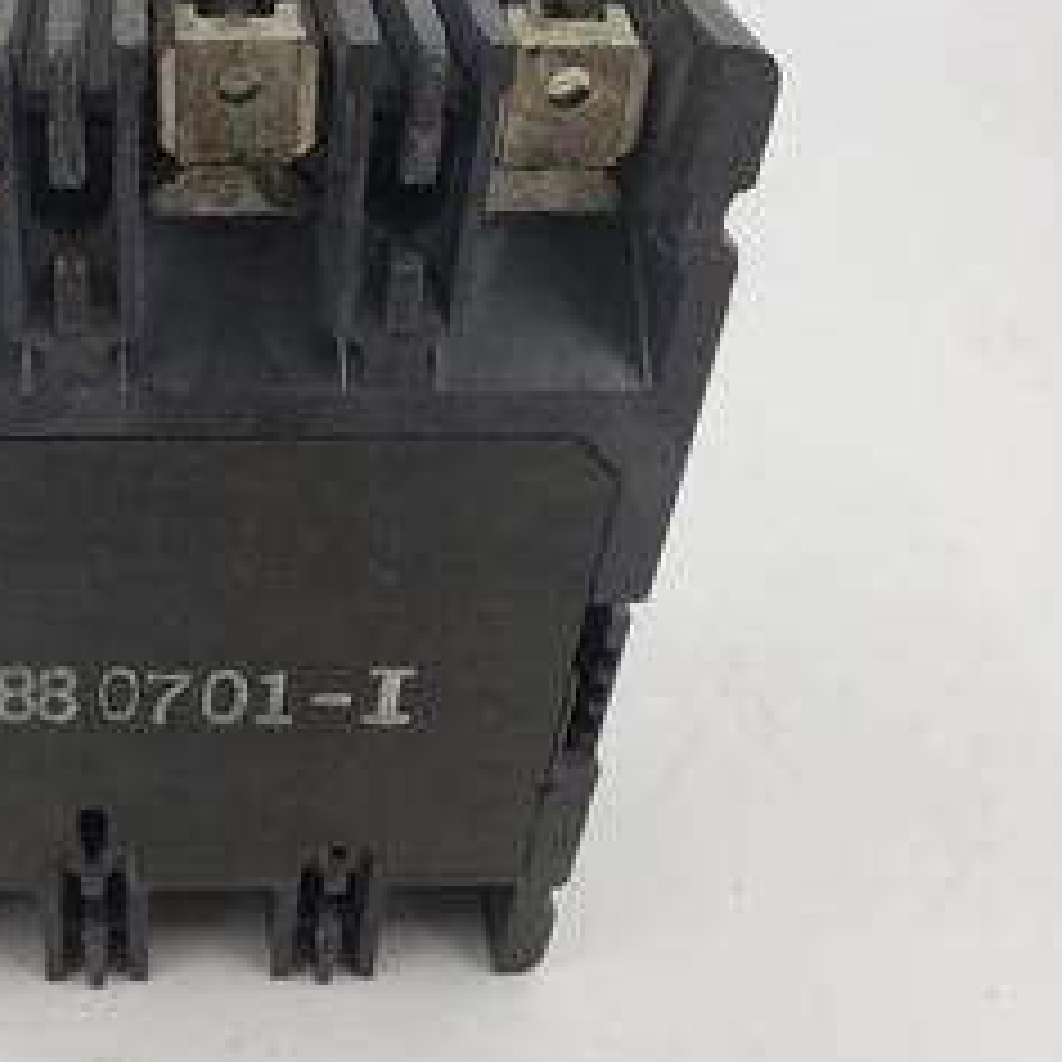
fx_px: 1354
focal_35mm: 39
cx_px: 189
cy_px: 400
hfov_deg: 40.8
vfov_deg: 42.5
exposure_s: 1/143
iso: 50
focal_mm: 4.3
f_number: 2.4
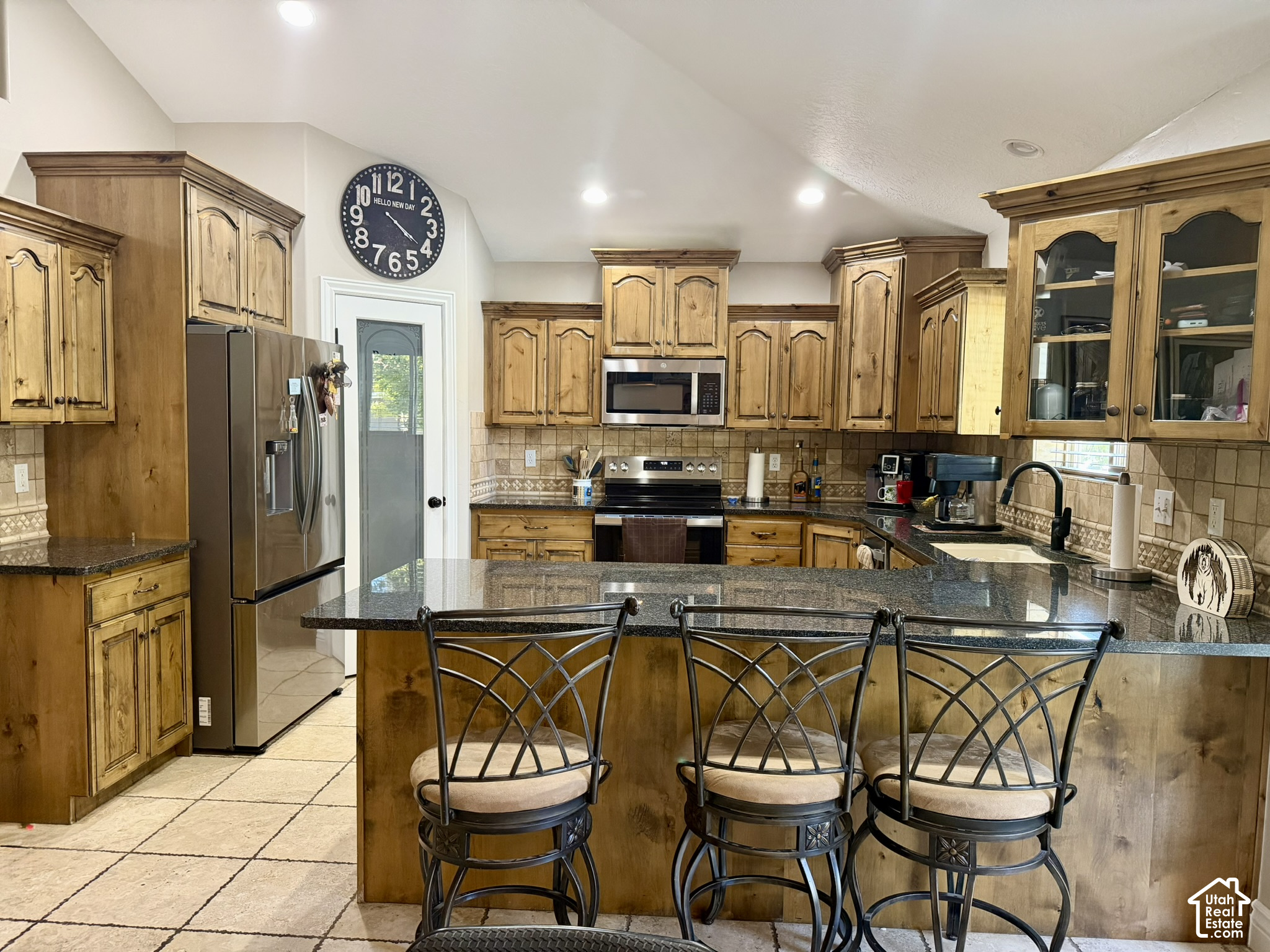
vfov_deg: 56.8
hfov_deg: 71.6
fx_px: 881
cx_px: 635
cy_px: 476
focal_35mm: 24
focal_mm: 6.76
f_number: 1.78
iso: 400
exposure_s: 1/60
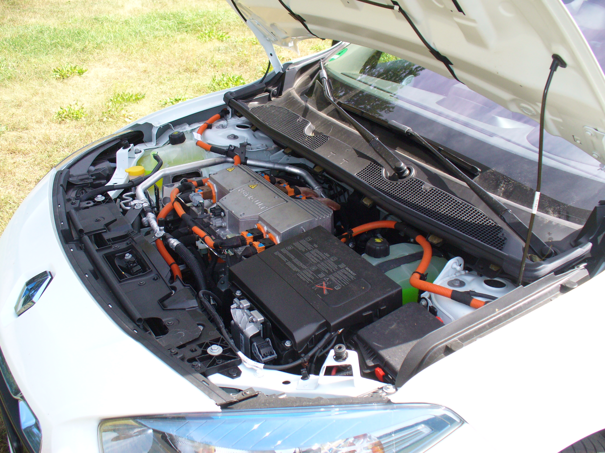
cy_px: 226
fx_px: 647
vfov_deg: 38.7
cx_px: 302
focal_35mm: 37
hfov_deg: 50.1
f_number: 2.8
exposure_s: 1/320
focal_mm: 6.1
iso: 100
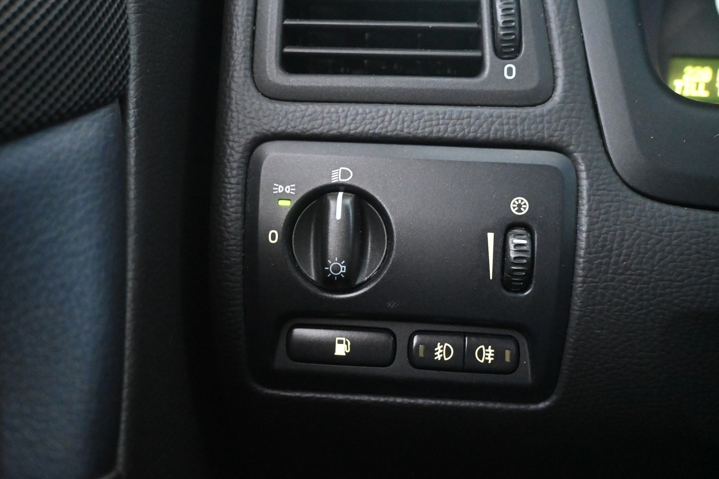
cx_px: 360
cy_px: 240
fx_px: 689
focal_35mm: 34
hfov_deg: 55.1
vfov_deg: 38.4
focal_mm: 23
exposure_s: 1/40
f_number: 4.2
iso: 11400
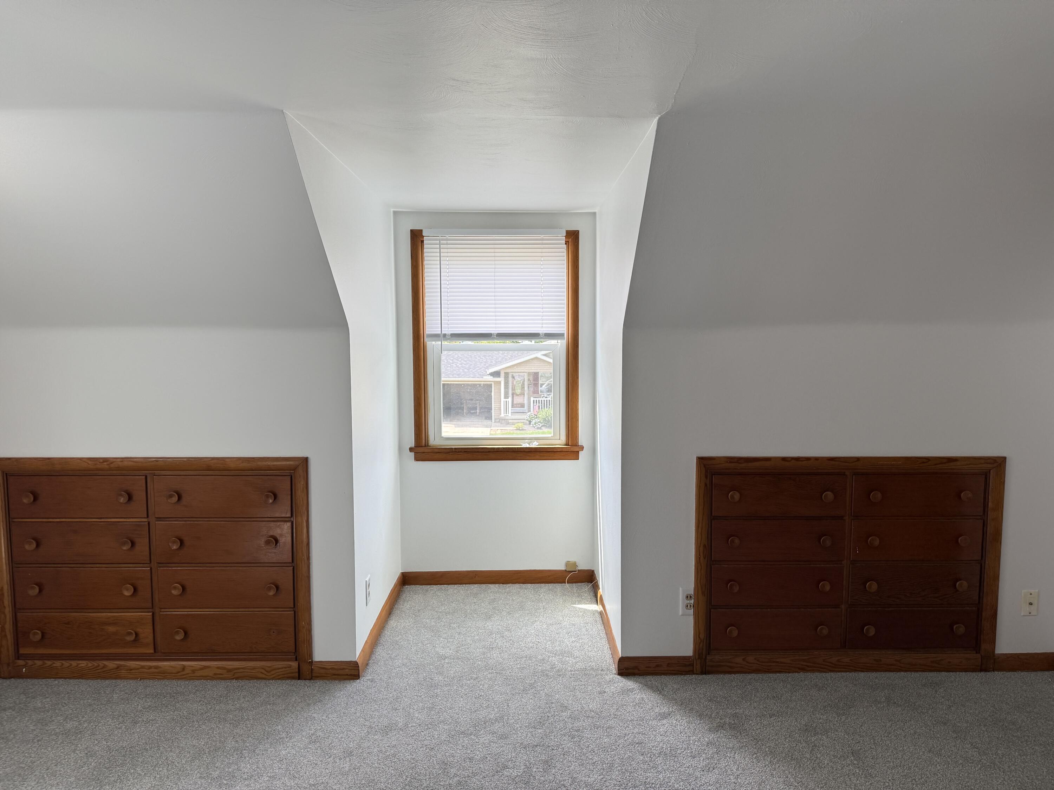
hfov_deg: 71.6
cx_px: 527
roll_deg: +1.2
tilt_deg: -3.6
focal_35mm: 24
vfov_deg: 56.8
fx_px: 731
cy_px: 395
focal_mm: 6.76
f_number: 1.78
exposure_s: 1/246
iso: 100
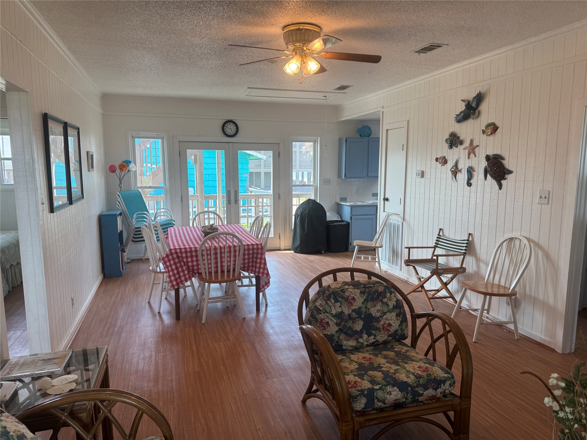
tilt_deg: -8.7
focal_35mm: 24
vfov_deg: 56.8
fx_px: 407
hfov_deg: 71.6
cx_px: 294
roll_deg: +0.3
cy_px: 220
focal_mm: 6.76
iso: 64
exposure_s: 1/120
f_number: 1.78
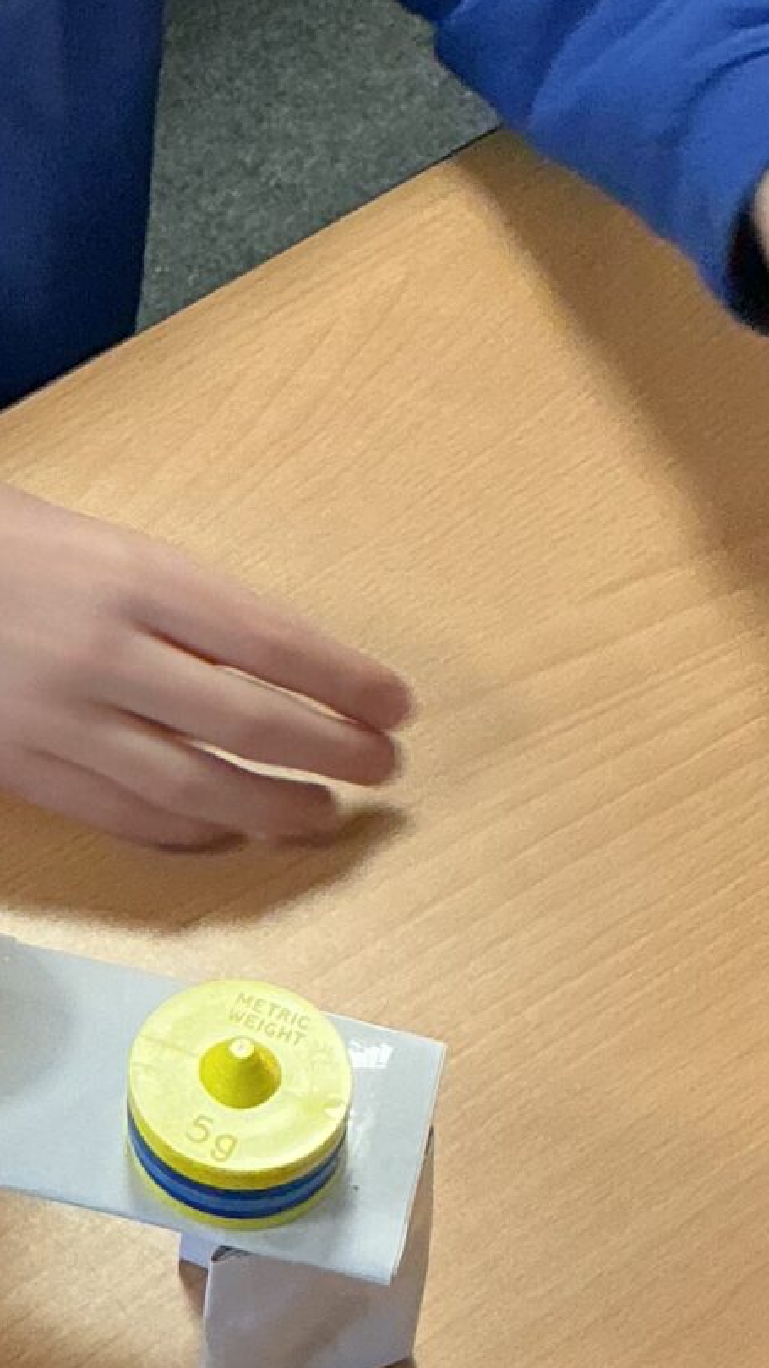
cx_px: -152
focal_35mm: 100
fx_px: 3625
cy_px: 534
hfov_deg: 11.9
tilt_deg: -49.4
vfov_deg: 21.3
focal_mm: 3
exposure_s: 1/60
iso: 160
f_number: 1.8
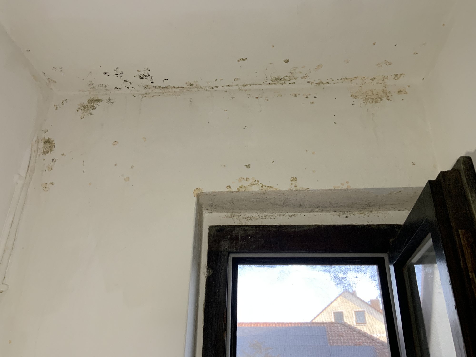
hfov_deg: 61.7
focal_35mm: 29
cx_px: 238
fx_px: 399
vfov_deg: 48.2
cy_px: 178
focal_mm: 3
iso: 64
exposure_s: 1/82
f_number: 1.8
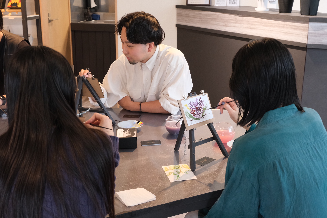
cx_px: 164
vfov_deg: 25.5
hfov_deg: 37.5
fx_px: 481
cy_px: 109
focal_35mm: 53
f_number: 5
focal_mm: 35.3
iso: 2500
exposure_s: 1/60
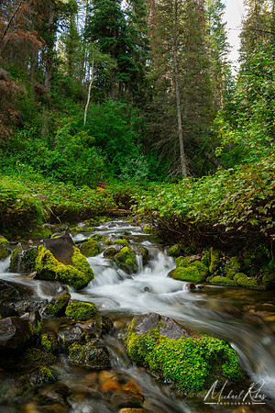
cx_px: 138
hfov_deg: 47.9
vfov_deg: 67.4
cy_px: 206
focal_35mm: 27
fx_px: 309
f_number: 13
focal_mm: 27
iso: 64
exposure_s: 1/2
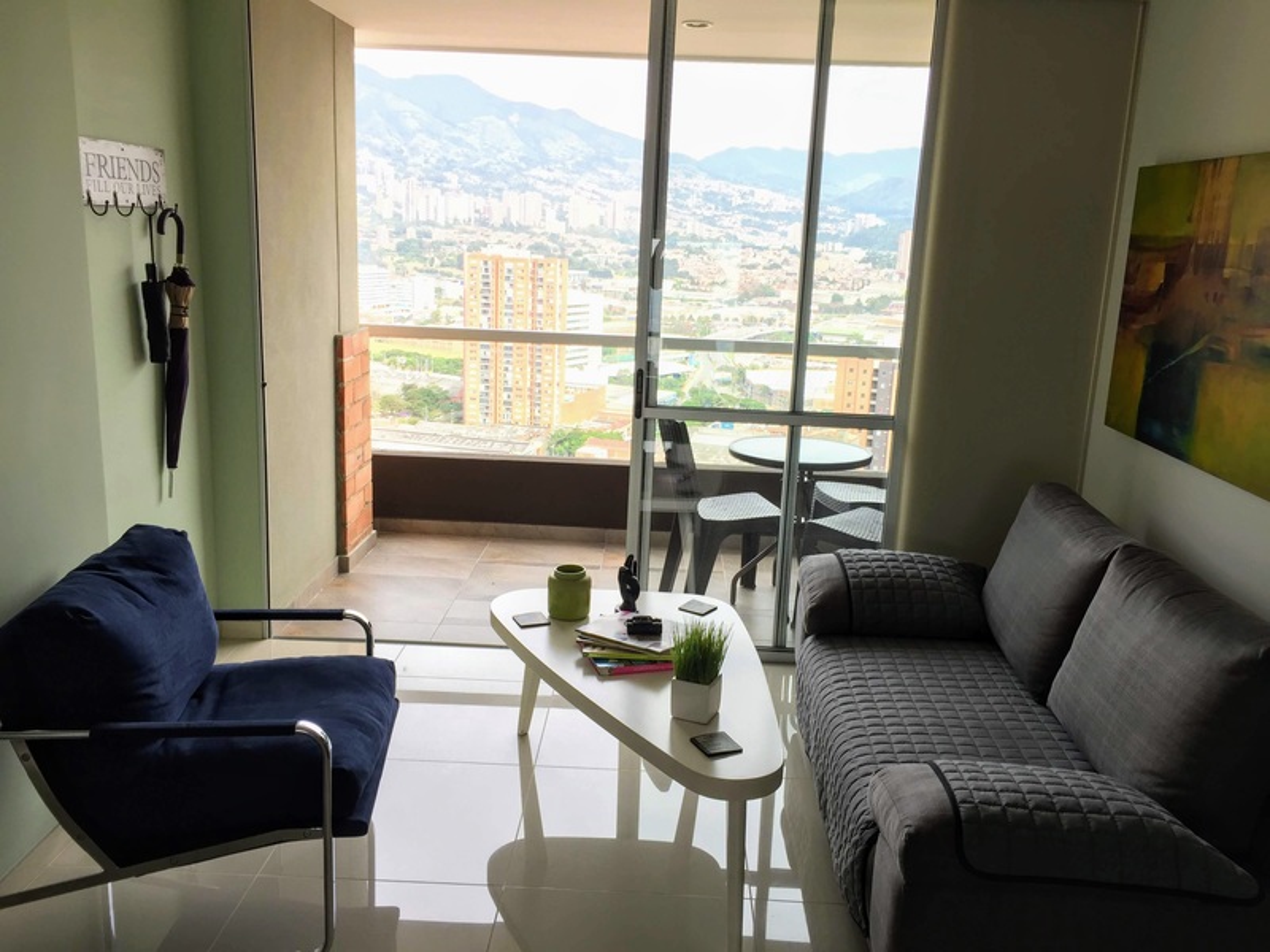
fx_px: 1064
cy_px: 476
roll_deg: -2.6
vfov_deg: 48.2
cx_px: 635
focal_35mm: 29
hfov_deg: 61.7
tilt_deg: -12.7
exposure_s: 1/156
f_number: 2.2
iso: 32
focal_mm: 4.15
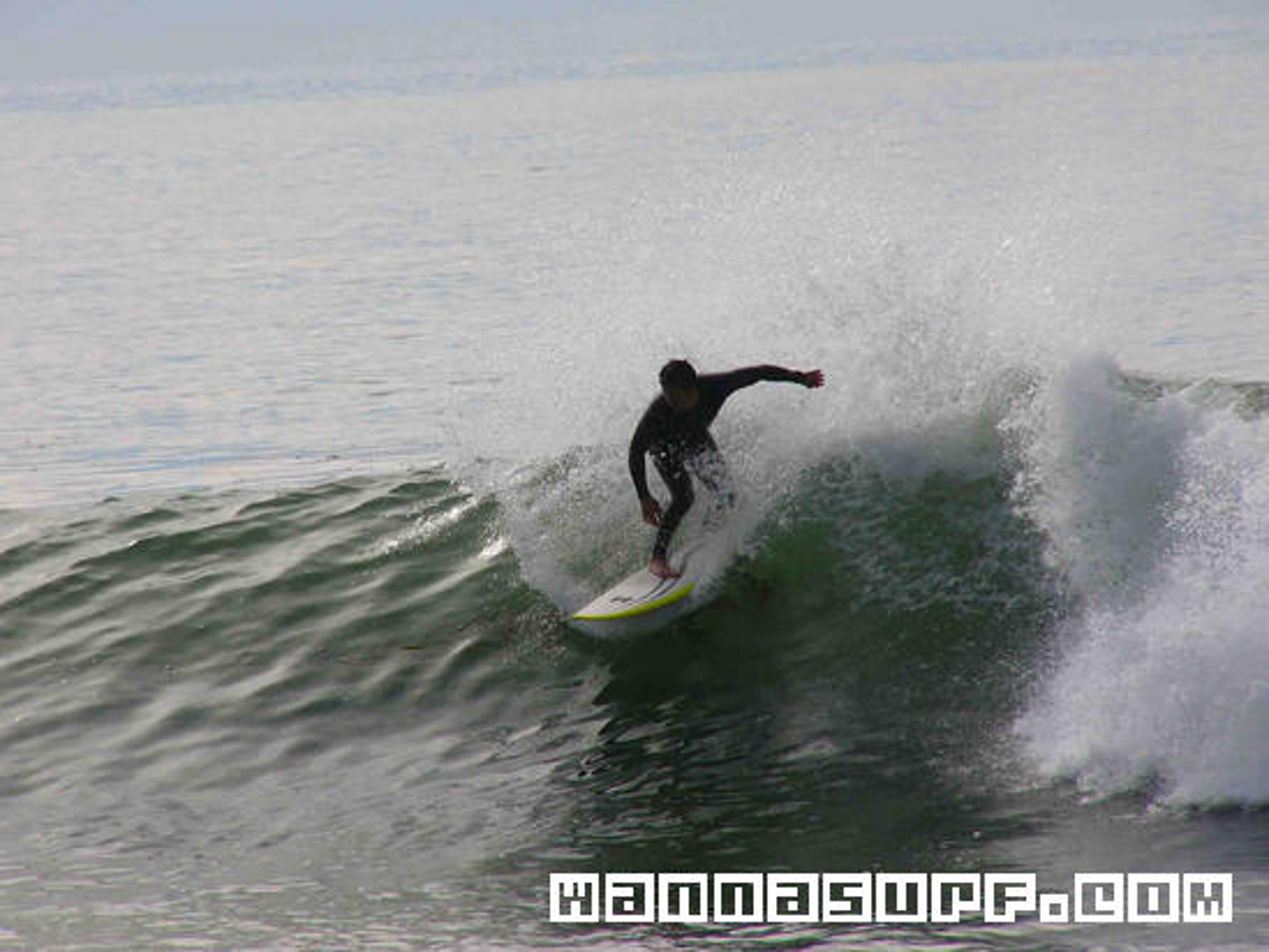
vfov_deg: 3.4
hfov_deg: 4.6
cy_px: 476
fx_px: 15840
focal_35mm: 432
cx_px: 634
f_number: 5.2
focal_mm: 72
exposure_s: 1/1000
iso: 50
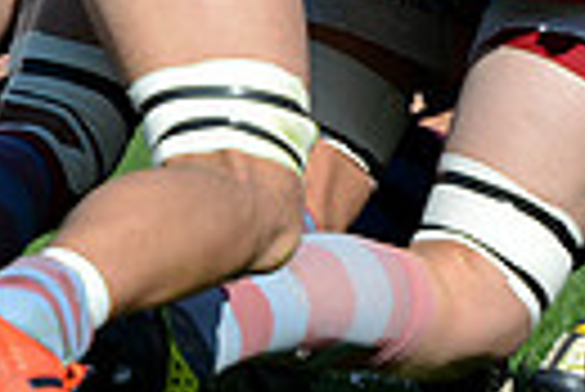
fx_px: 18838
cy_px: -232
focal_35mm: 1158
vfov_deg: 1.2
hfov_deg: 1.8
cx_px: 176
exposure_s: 1/2000
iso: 320
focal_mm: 260
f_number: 4
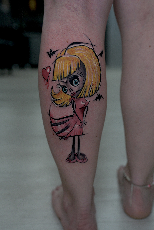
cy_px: 115
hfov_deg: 37.9
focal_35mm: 35
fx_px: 225
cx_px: 77
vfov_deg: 54.4
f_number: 3.2
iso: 500
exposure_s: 1/80
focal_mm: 35
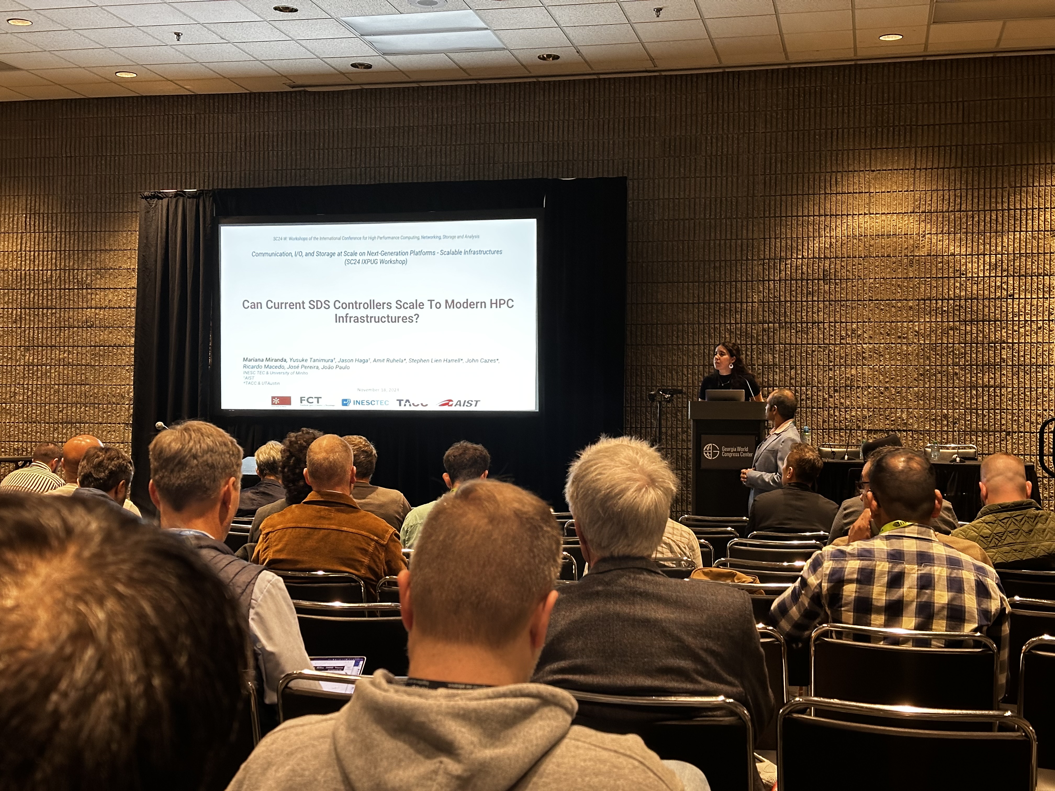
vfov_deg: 30.3
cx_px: 528
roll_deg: -0.7
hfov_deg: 39.7
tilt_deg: +1.6
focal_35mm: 48
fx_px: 1463
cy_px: 396
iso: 400
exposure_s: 1/36
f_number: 1.78
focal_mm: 6.86
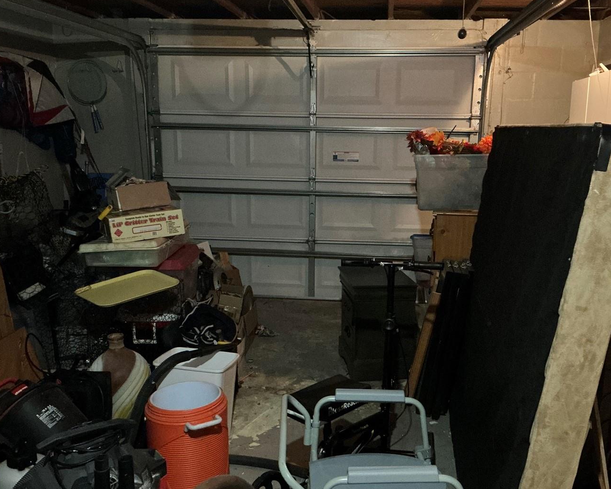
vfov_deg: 43.3
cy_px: 266
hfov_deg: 52.8
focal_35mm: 34
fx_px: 615
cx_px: 330
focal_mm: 3
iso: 500
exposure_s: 1/15
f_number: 1.8
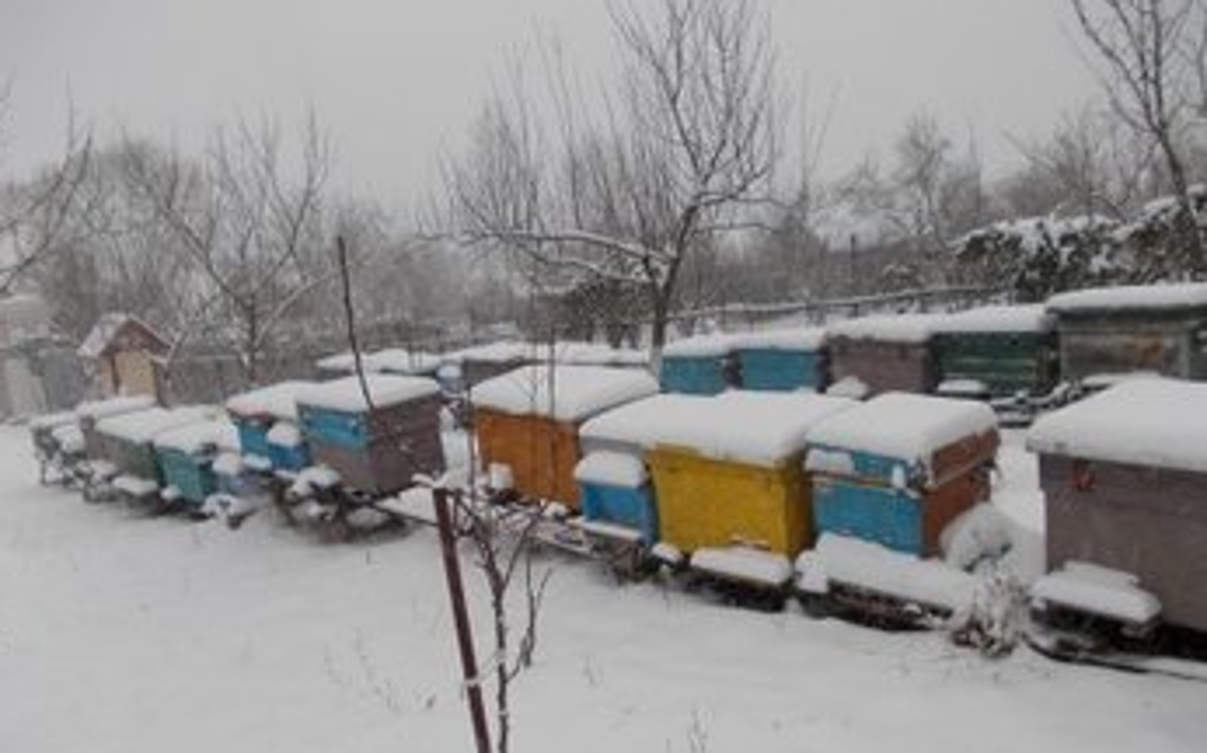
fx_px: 987
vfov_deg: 41.7
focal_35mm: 30
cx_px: 600
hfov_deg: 62.9
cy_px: 443
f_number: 2.7
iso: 80
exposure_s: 1/60
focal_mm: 4
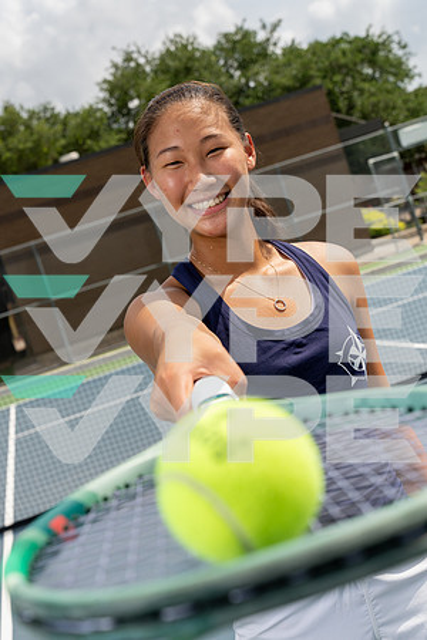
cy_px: 320
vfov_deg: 32.9
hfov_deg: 22.3
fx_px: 1085
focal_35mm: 61
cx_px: 214
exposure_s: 1/250
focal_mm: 61
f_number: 8
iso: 100
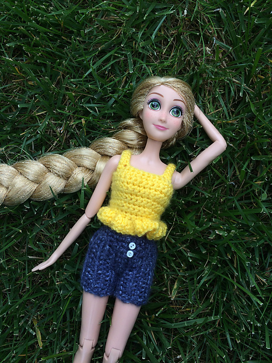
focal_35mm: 29
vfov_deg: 61.7
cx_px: 136
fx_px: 304
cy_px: 182
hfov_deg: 48.2
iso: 32
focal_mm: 4.15
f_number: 2.2
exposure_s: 1/507
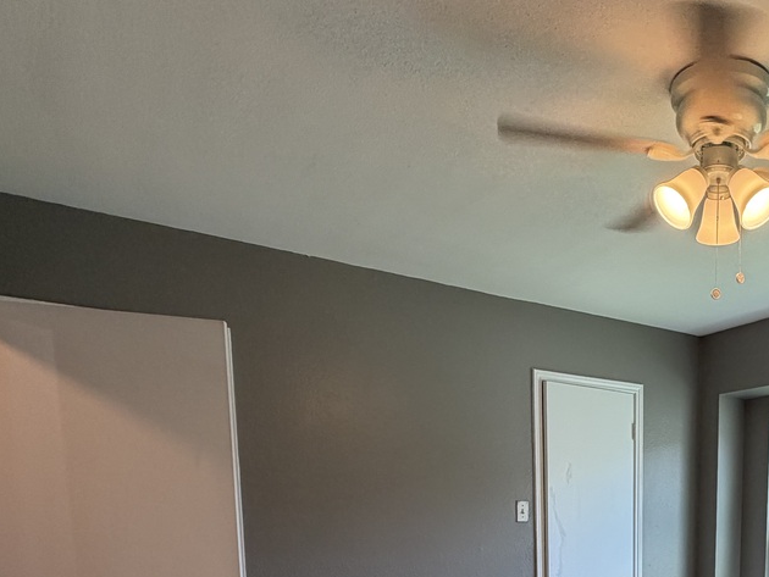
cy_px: 600
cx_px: 660
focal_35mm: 32
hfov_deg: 51.6
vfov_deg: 38.3
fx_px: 711
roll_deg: -1.2
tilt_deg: -6.6
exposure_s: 1/120
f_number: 2.2
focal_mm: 2.22
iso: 125
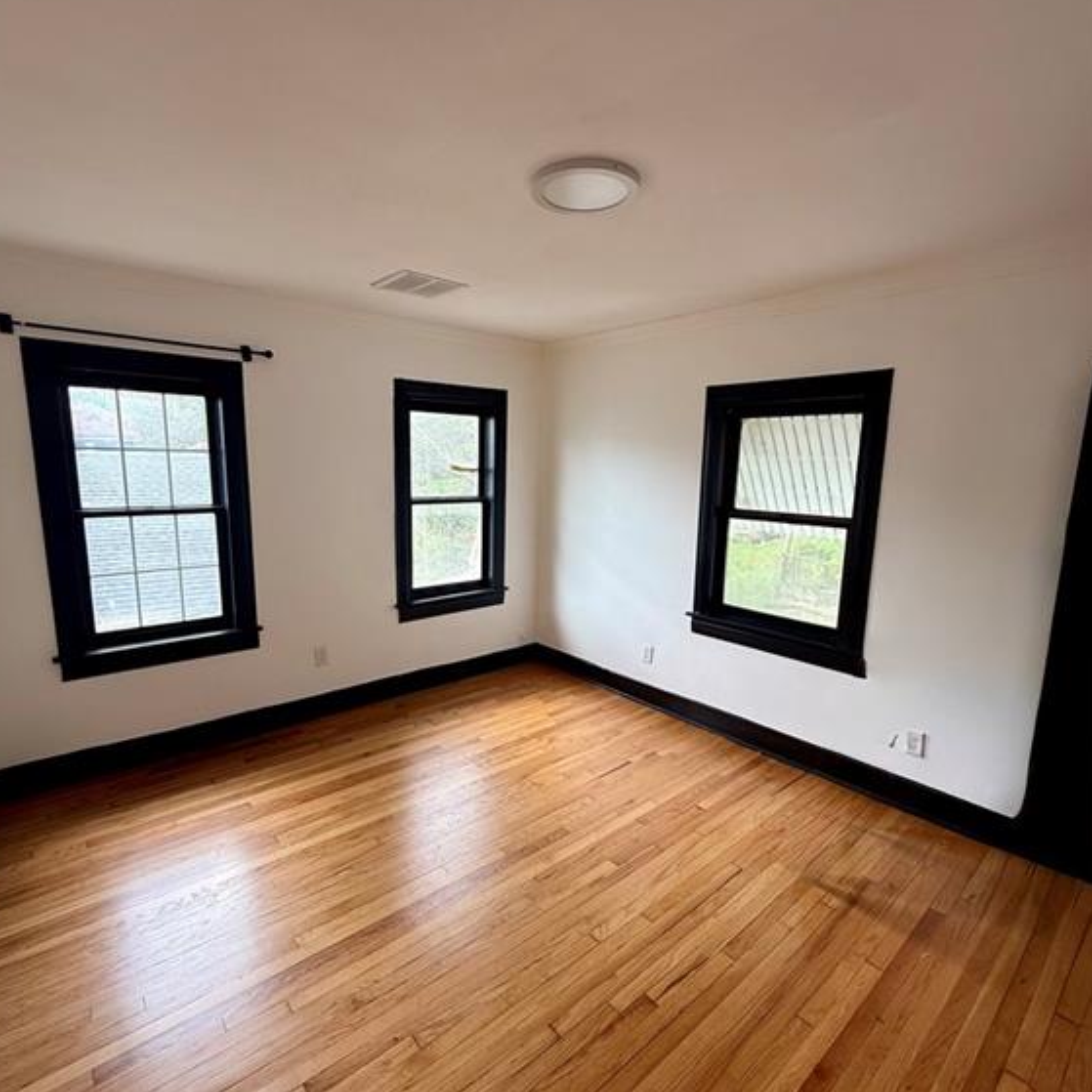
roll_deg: -1.3
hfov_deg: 84.0
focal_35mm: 17
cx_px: 539
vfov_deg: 83.9
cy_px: 565
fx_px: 607
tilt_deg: -9.3
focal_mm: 2.22
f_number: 2.2
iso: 64
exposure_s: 1/99
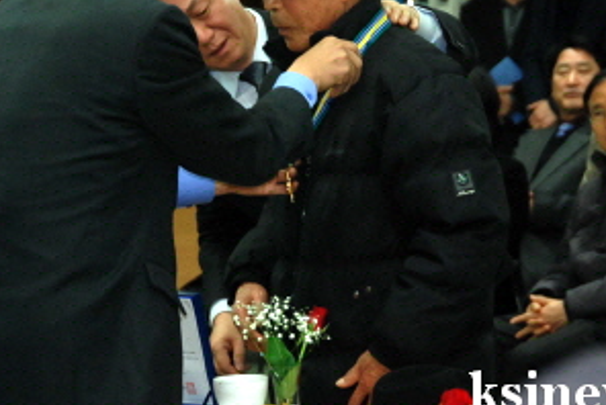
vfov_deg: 6.6
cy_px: 123
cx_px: 354
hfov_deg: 9.9
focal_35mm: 208
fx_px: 3505
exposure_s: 1/60
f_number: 5.3
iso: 800
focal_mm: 82
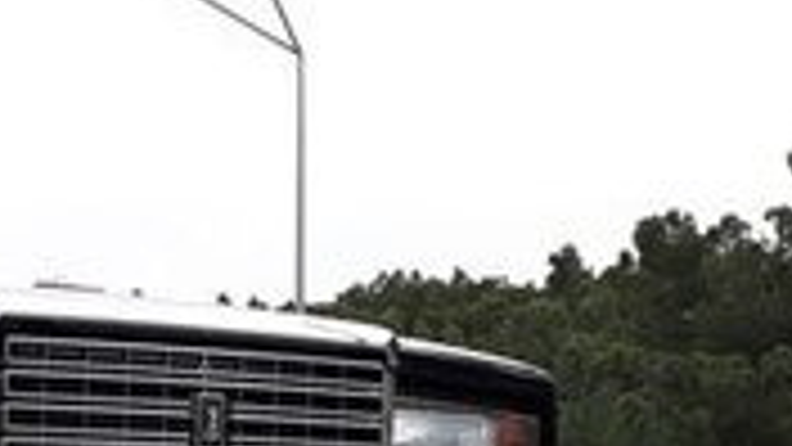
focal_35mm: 110
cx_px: -284
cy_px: 719
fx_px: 2310
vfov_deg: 10.5
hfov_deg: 18.0
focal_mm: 3.71
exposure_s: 1/511
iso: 40
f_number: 1.7
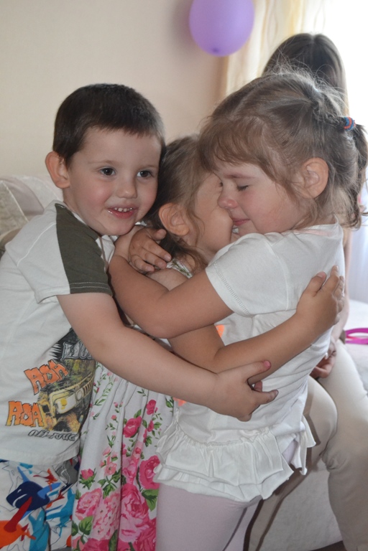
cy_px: 276
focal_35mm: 48
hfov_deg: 28.1
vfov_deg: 41.1
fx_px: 736
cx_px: 184
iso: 3200
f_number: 4.8
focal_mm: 32
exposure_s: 1/60
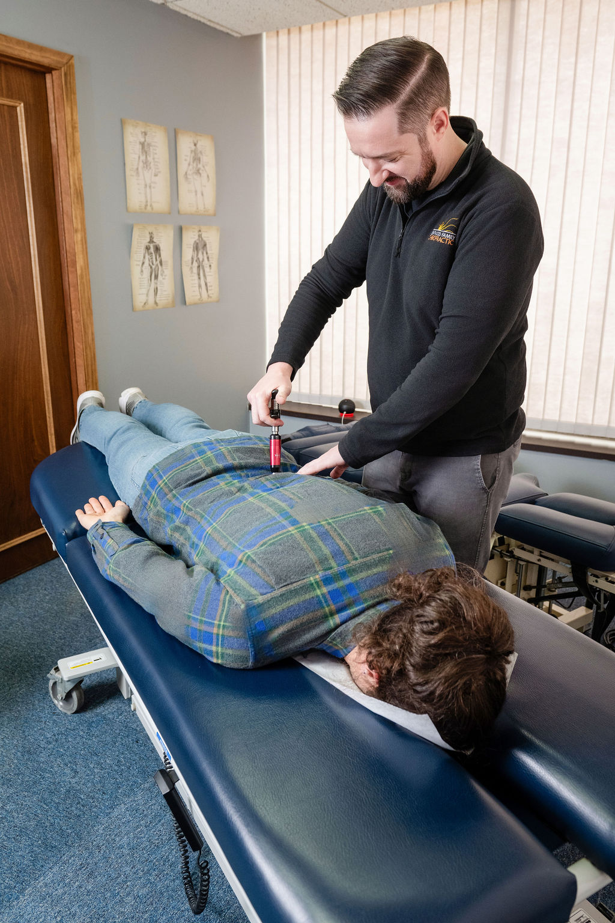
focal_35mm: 24
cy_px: 462
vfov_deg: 73.7
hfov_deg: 53.1
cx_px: 308
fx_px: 615
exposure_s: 1/200
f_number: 5
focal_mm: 24
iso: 1000
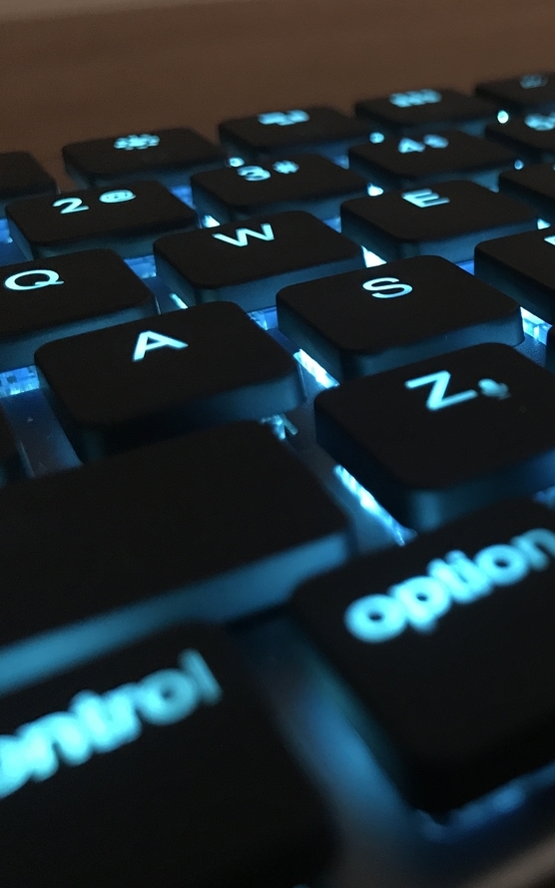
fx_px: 968
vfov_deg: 49.3
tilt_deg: -29.4
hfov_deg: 29.4
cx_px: 584
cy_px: 442
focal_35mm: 40
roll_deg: +0.2
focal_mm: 3.99
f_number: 1.8
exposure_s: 1/9
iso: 100
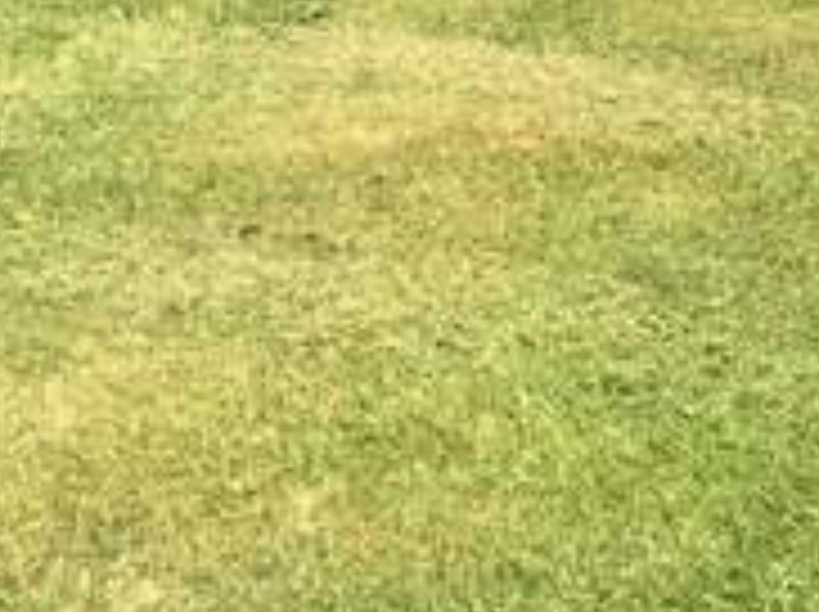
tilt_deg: -9.1
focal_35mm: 102
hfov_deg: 18.1
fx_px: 2410
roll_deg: +1.6
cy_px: -410
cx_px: 1048
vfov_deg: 13.3
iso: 25
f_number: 2.2
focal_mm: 4.15
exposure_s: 1/1068
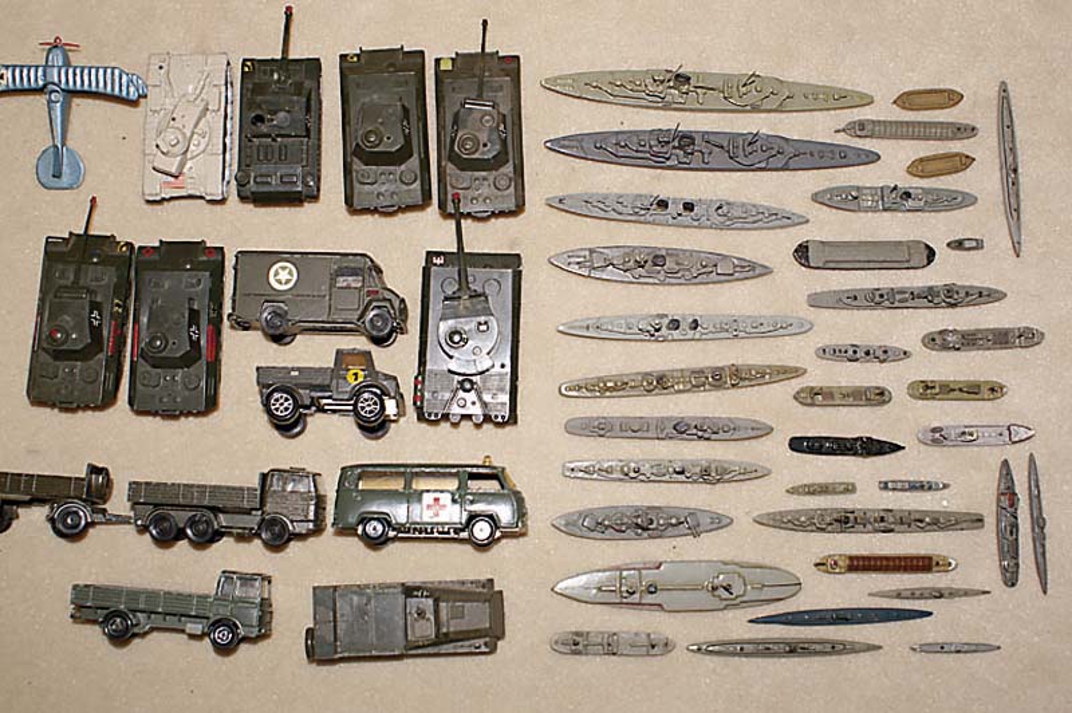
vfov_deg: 31.8
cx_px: 536
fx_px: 1250
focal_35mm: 42
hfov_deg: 46.4
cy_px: 356
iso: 100
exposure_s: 1/60
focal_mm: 28
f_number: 7.1
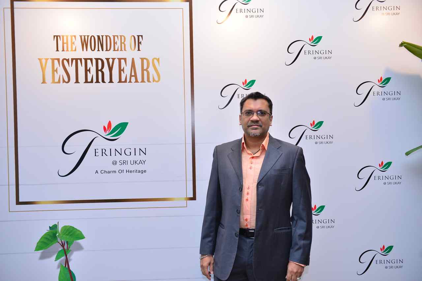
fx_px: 410
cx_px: 211
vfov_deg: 37.8
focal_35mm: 35
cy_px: 140
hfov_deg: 54.4
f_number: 3.5
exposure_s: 1/125
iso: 800
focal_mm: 35
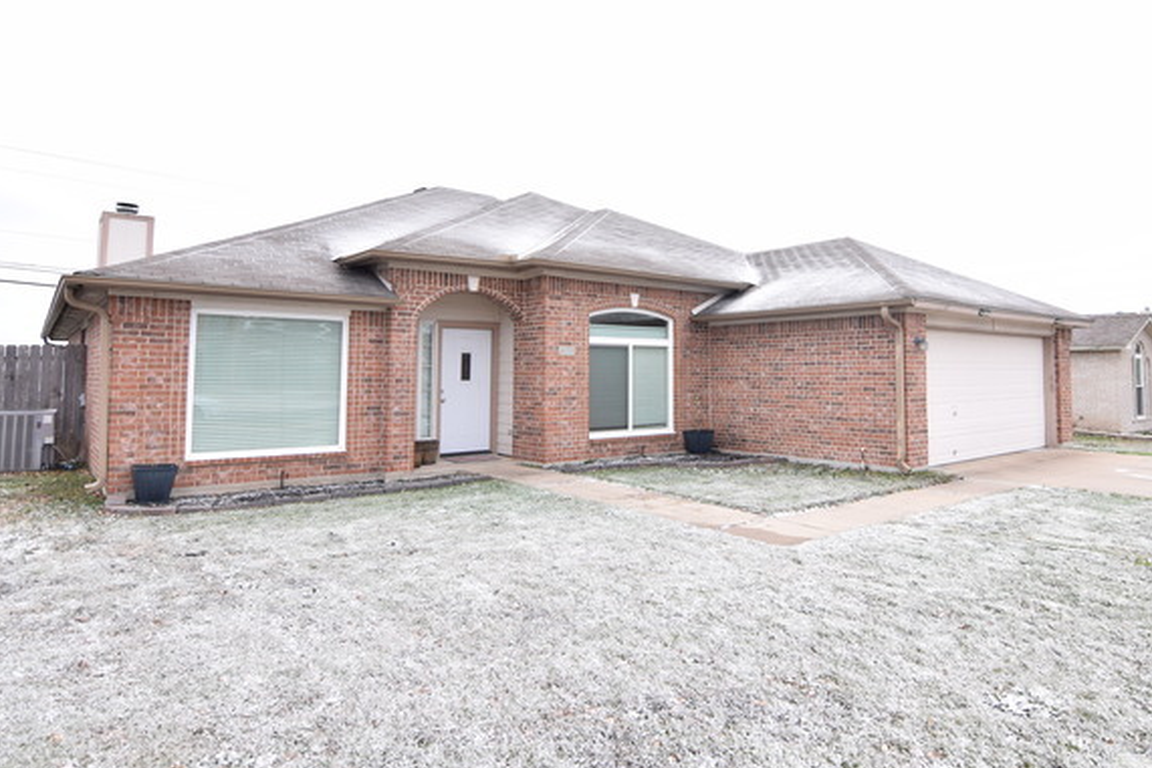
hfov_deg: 78.6
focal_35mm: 22
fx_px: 693
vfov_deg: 57.8
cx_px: 684
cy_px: 331
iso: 125
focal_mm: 11
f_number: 6.3
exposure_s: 1/200
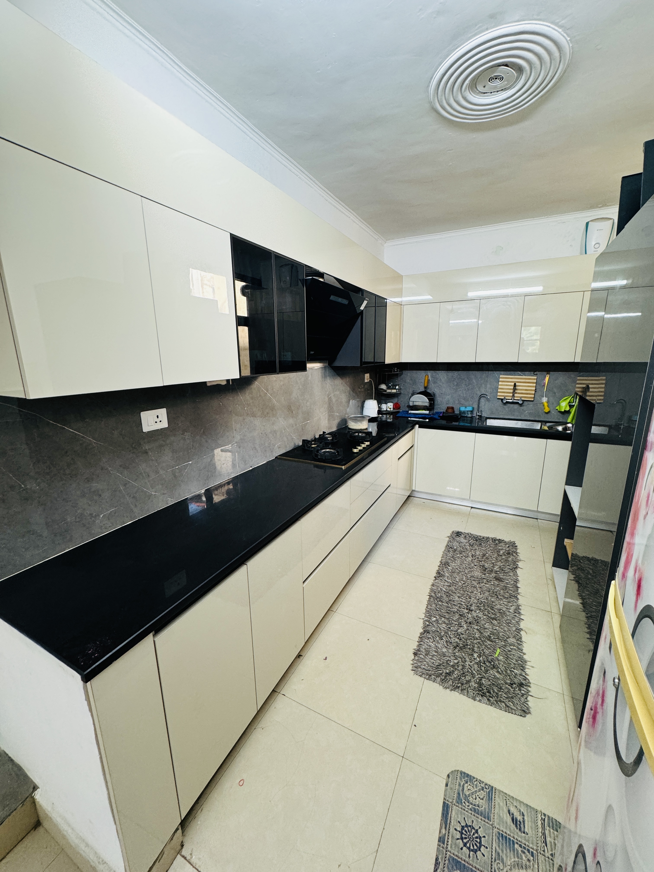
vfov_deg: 102.1
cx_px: 327
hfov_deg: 85.7
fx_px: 353
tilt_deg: -12.8
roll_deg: +0.4
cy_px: 436
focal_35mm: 14
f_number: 2.2
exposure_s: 1/51
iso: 160
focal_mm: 2.22
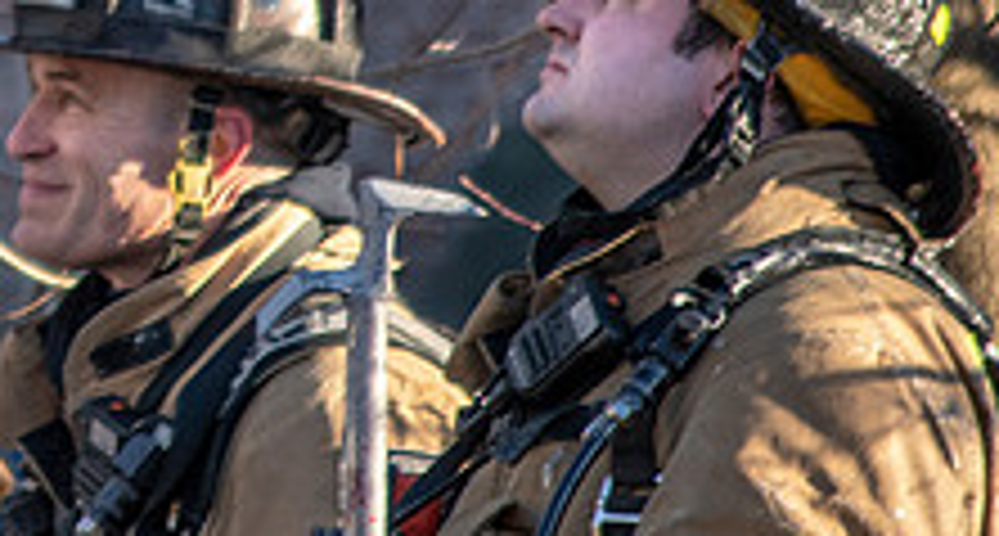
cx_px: -222
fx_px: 25252
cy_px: -93
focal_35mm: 964
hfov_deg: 2.3
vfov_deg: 1.2
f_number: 5.6
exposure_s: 1/250
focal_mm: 200
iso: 320
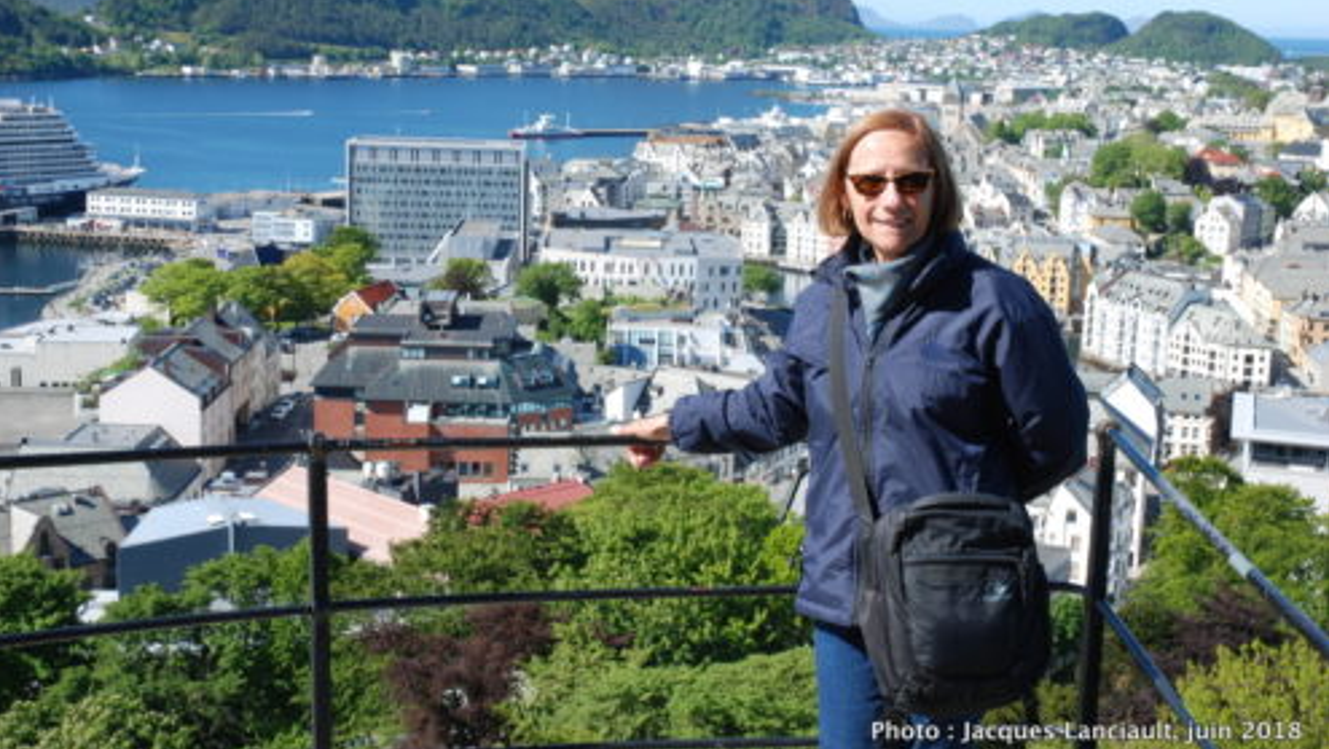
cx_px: 663
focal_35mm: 54
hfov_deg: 38.5
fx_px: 1904
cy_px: 321
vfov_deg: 22.2
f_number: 16
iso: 100
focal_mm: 34
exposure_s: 1/40
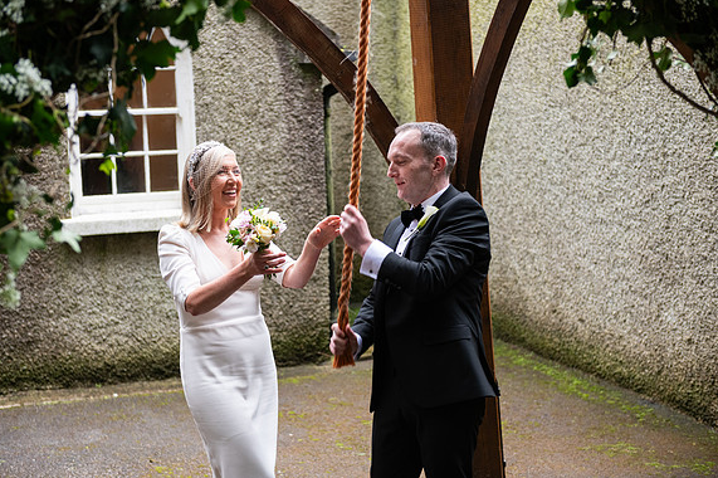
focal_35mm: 61
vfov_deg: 22.2
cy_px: 236
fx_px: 1216
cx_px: 356
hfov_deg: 32.9
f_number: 3.5
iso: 400
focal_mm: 60
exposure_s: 1/160
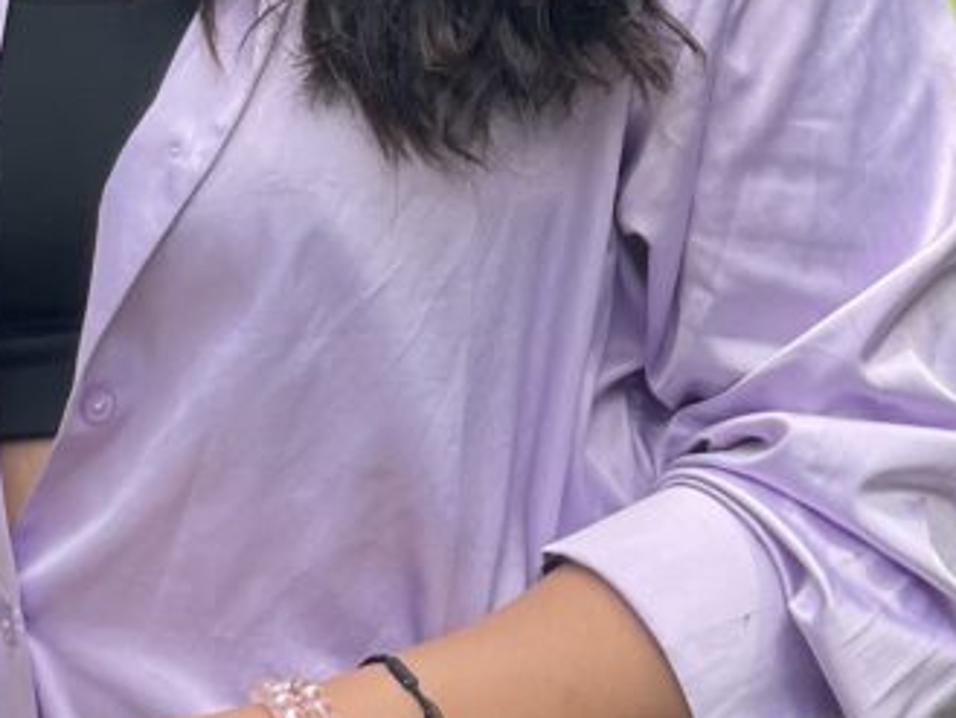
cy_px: -317
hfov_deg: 12.2
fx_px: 4476
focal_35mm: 162
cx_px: 424
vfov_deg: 9.0
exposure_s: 1/484
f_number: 2
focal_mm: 6
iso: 32
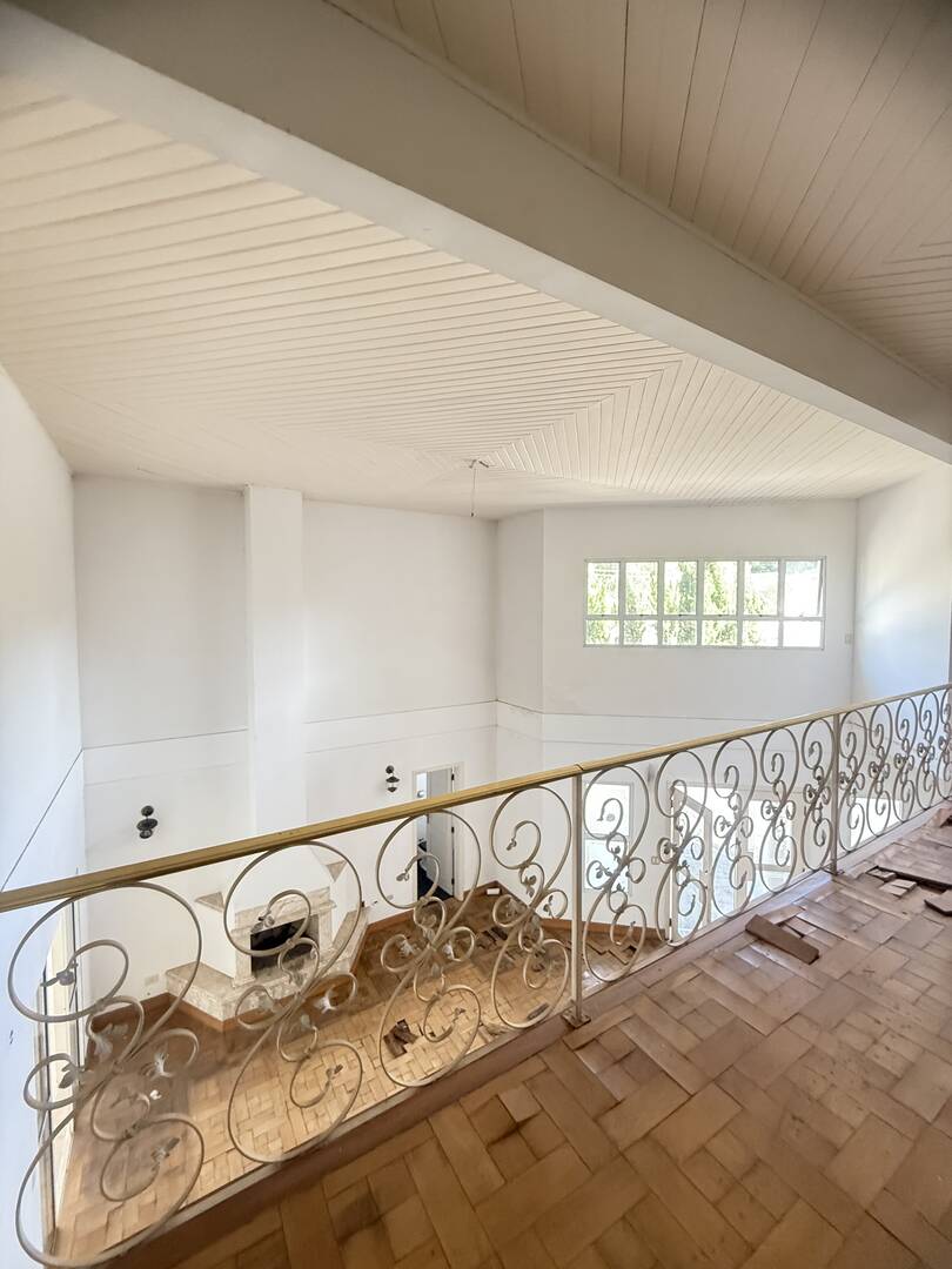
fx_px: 513
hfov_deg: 85.7
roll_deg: -1.5
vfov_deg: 102.1
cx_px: 476
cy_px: 634
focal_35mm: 14
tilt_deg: -1.4
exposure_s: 1/60
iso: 640
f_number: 2.2
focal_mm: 2.22
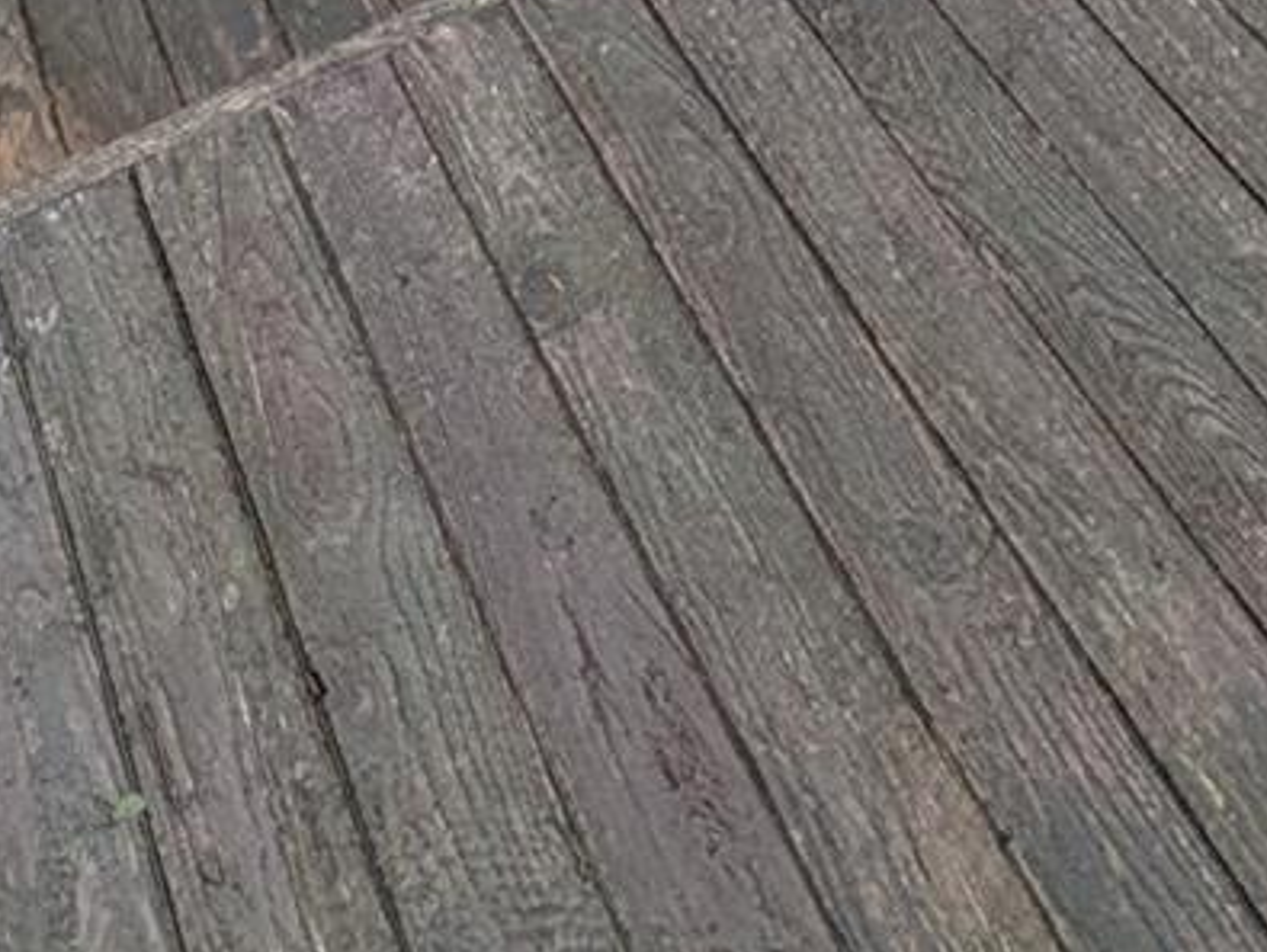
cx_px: 1180
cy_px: -1478
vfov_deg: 13.9
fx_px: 2271
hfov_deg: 29.6
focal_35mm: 62
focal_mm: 2.02
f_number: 1.7
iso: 51
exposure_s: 1/2545
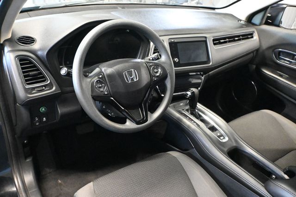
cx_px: 148
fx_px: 247
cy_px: 98
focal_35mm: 30
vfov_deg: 43.6
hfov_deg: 62.0
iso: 12800
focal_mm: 20
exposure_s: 1/30
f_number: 3.8
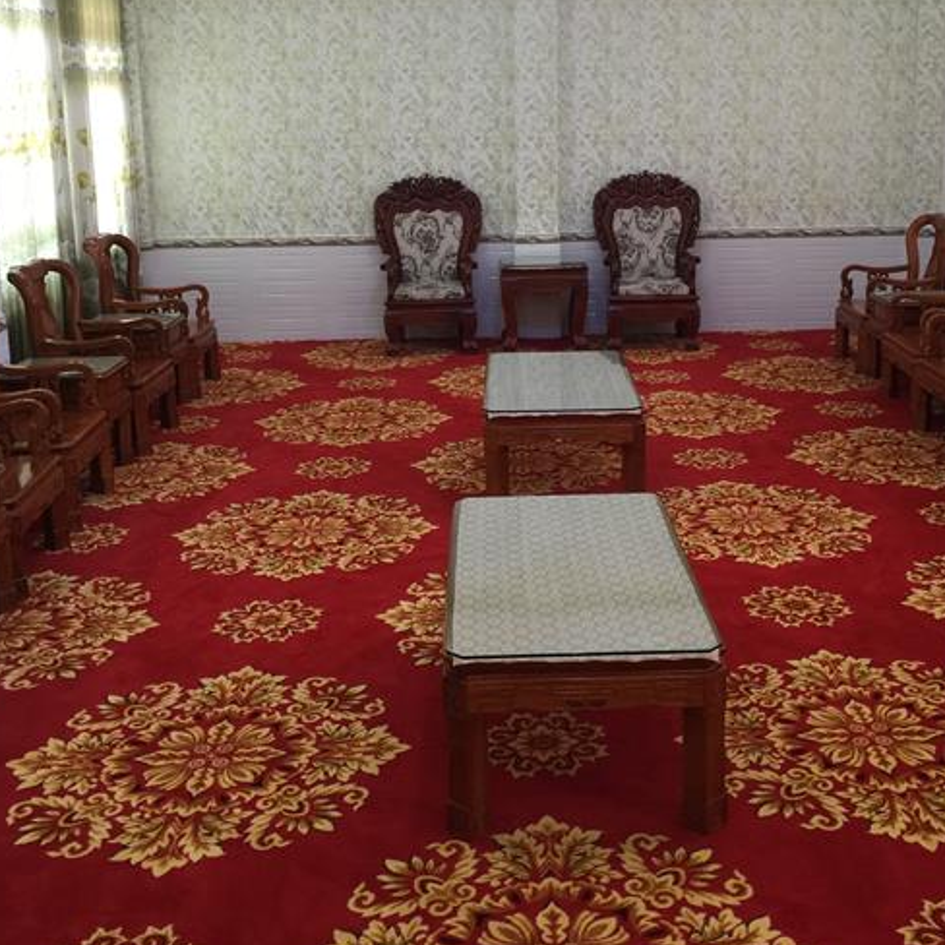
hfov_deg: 40.0
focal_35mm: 42
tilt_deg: -8.3
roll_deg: +1.0
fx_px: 1297
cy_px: 318
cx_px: 525
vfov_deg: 39.6
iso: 50
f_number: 2.2
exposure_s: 1/33
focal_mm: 4.15
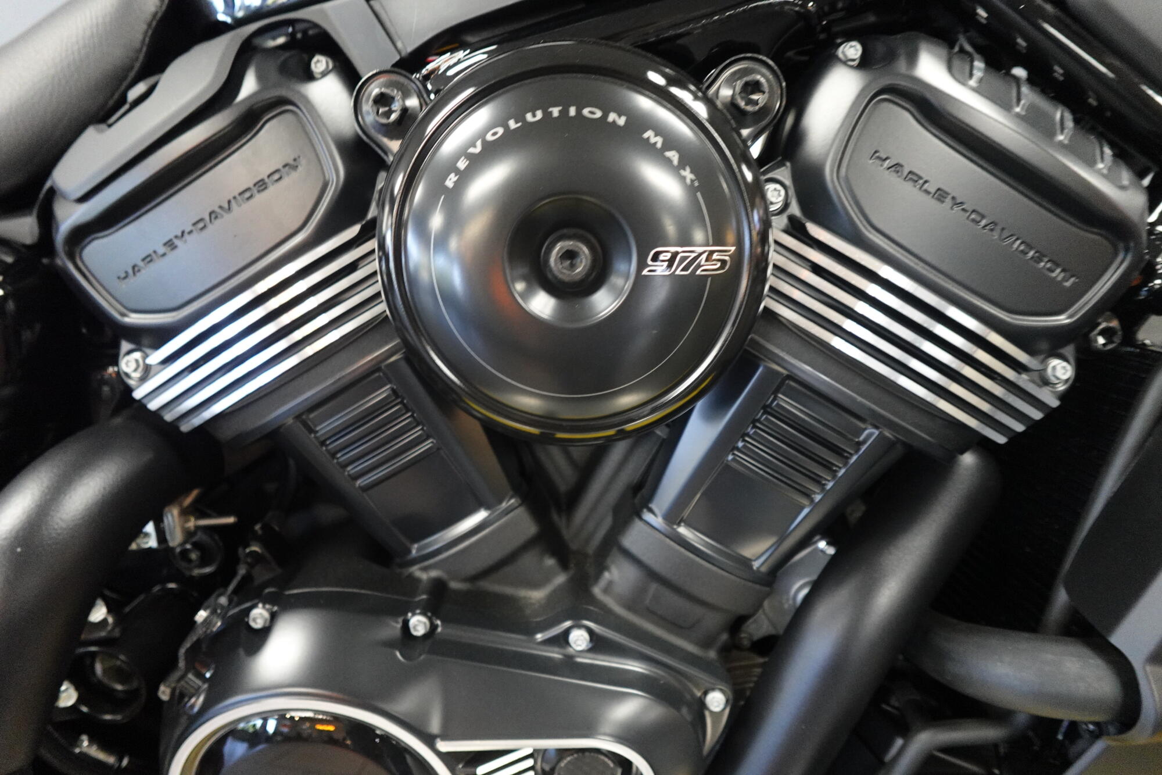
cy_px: 388
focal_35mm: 20
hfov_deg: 84.0
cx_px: 581
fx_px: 645
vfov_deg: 61.9
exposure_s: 1/80
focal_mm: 7.6
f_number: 2
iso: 1600
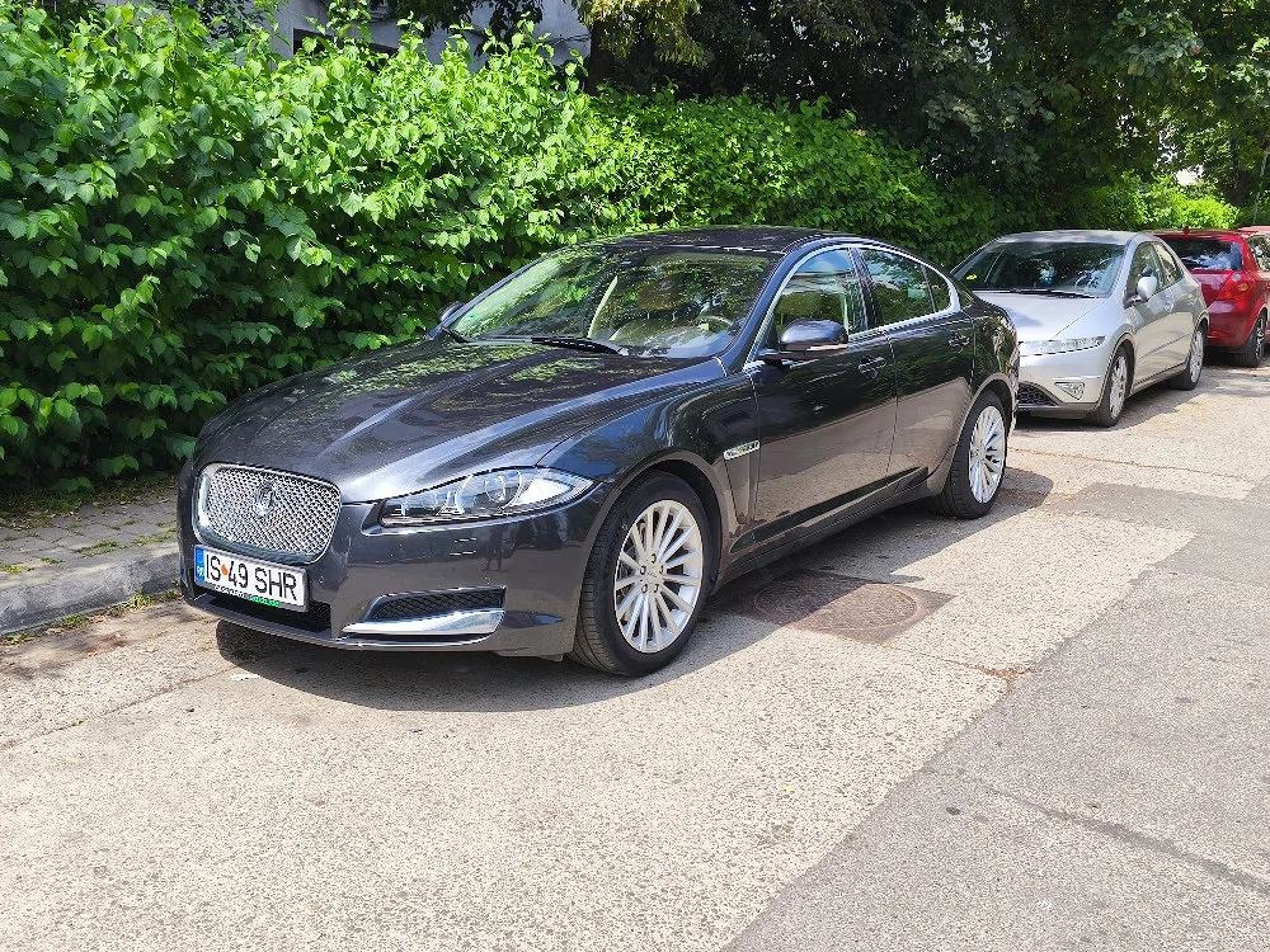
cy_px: 476
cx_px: 635
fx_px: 1247
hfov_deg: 54.0
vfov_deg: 41.8
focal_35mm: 34
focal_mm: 5.35
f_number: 1.7
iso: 80
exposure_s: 1/2000
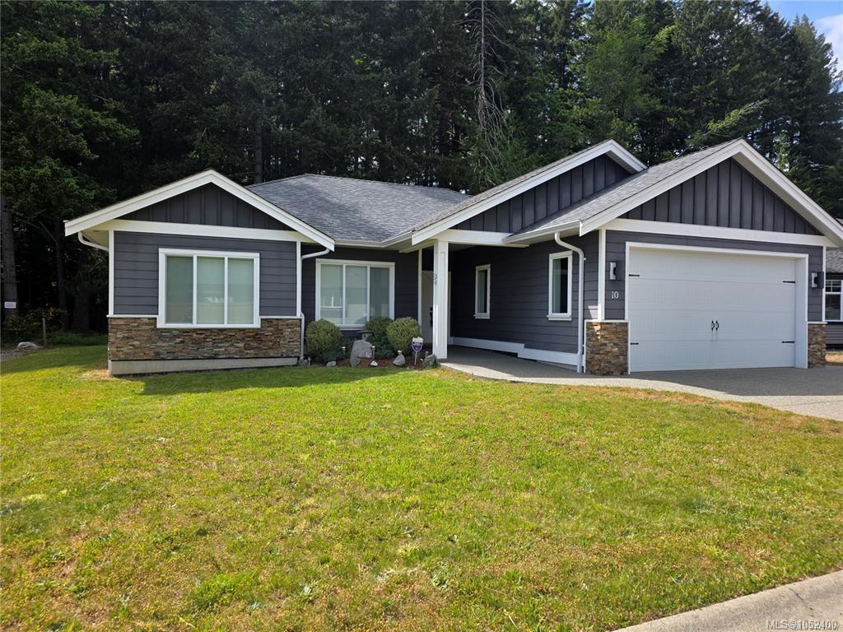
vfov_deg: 58.9
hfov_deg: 73.9
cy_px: 316
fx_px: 560
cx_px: 422
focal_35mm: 23
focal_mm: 6.3
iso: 80
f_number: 1.7
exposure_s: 1/3381
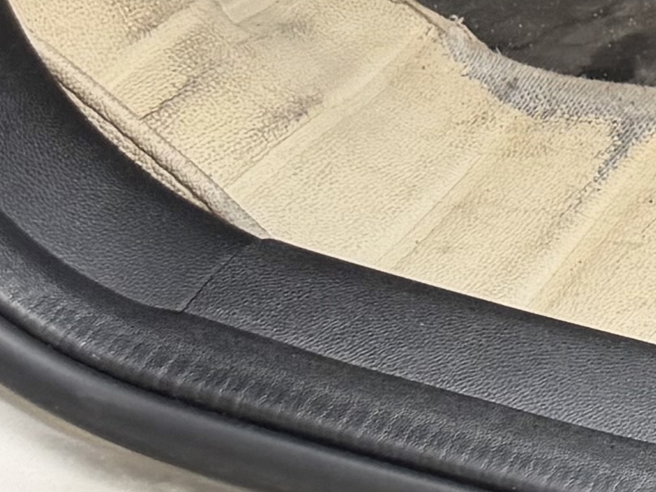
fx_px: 3223
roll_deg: -9.2
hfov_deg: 9.6
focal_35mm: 170
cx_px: 1829
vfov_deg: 7.5
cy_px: -1038
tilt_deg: -17.0
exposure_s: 1/514
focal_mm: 6.76
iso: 100
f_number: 1.78
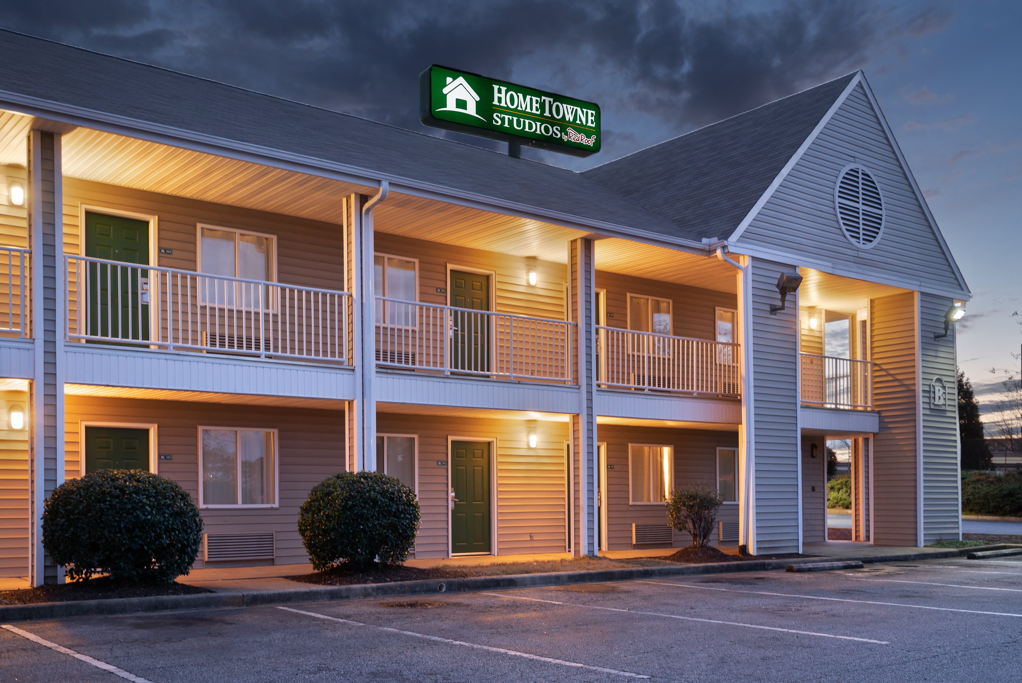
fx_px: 994
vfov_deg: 37.9
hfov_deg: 54.4
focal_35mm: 35
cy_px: 342
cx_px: 511
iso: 800
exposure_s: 1.6
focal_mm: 35
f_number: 8
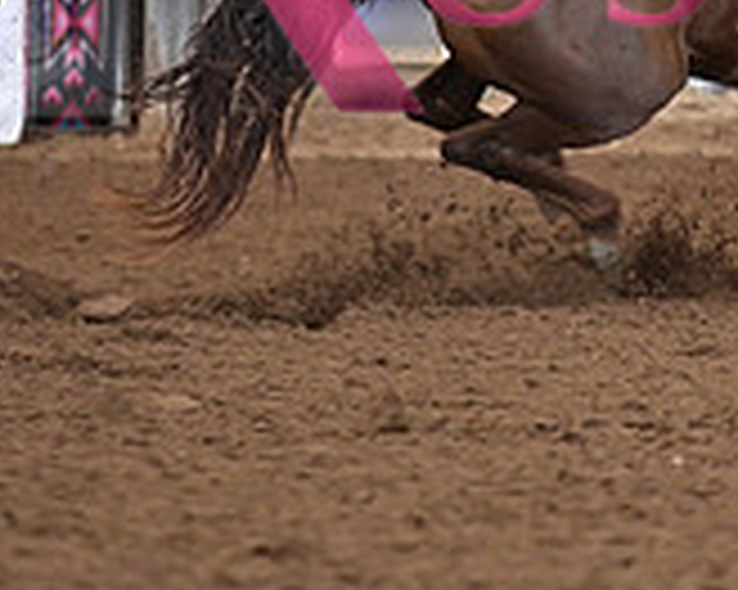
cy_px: -200
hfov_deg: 2.9
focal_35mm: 663
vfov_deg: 2.3
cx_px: 855
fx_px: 14473
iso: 1600
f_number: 3.2
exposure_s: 1/250
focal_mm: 200
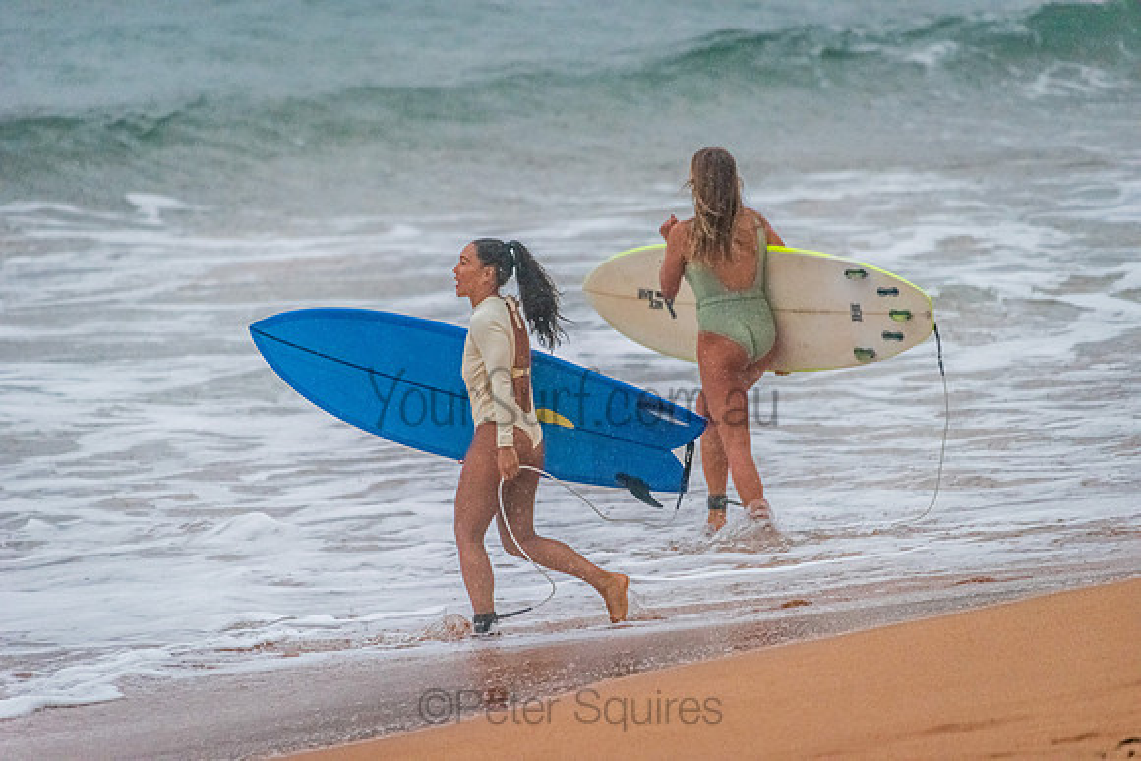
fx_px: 15850
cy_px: 380
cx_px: 570
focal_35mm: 500
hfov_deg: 4.1
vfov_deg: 2.8
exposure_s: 1/1250
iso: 4000
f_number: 5.6
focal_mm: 500
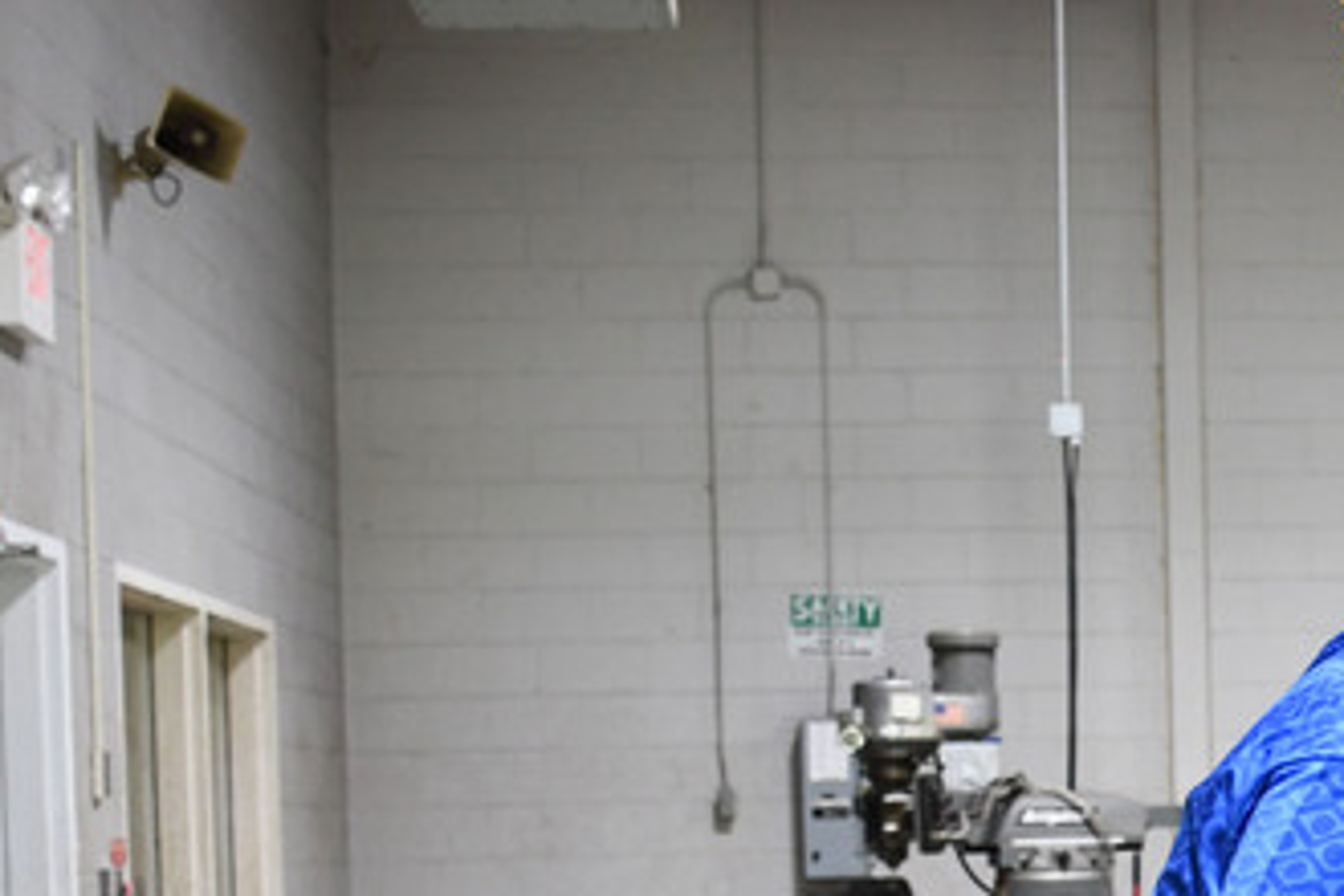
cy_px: 931
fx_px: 3472
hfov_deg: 20.6
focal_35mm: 93
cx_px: 1588
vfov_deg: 14.4
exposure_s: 1/200
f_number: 3.5
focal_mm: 20
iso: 800
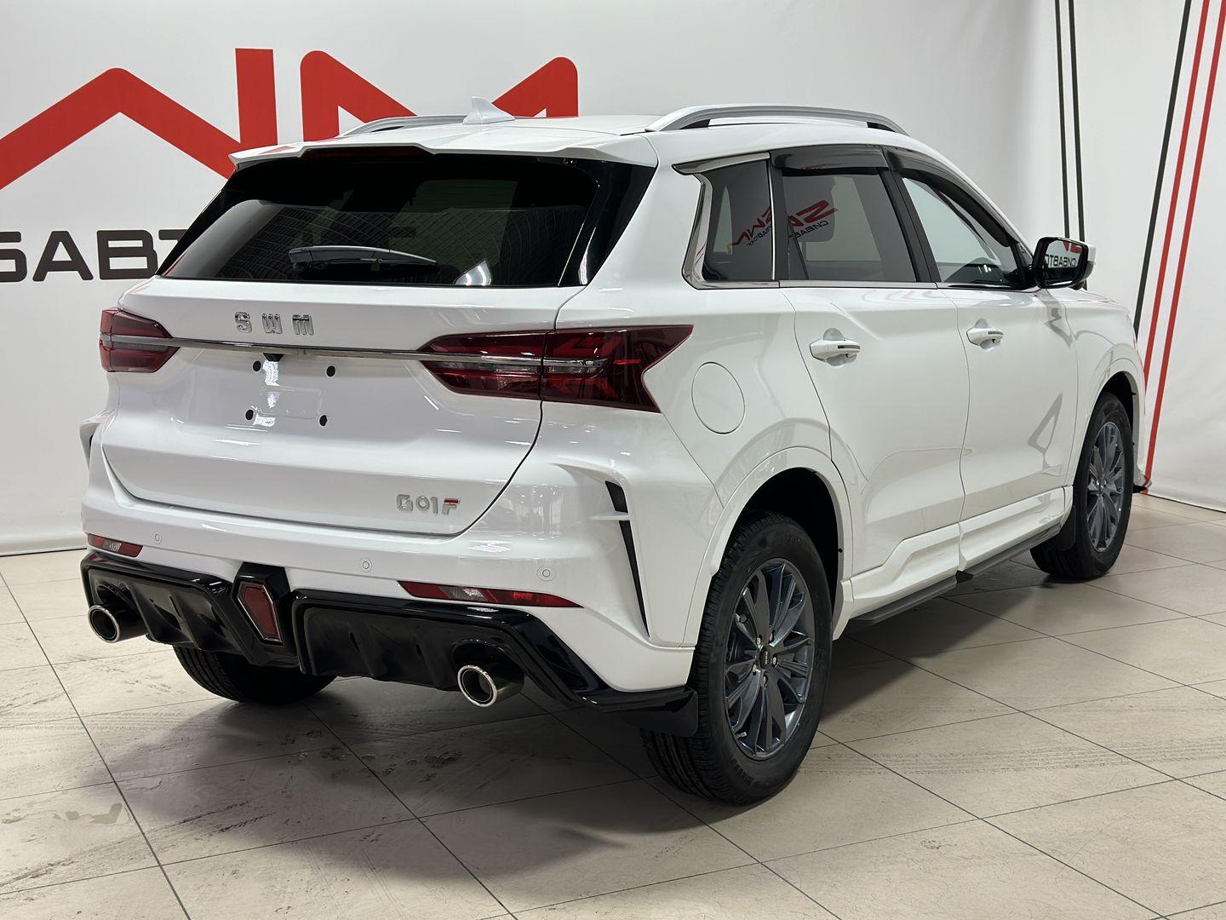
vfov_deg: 30.3
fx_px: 1700
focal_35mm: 48
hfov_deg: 39.7
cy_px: 460
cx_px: 613
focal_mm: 6.86
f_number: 1.78
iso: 80
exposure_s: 1/100
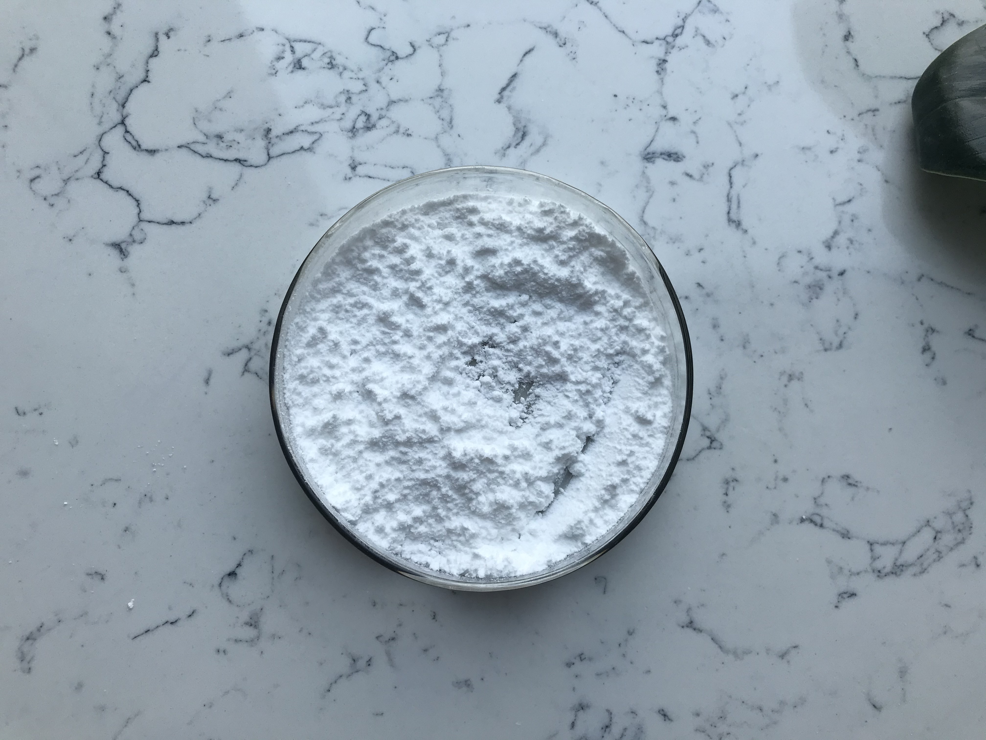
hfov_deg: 63.4
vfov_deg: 49.7
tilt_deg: -83.8
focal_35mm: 28
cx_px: 493
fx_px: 798
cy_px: 370
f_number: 1.8
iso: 20
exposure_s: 1/465
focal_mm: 3.99
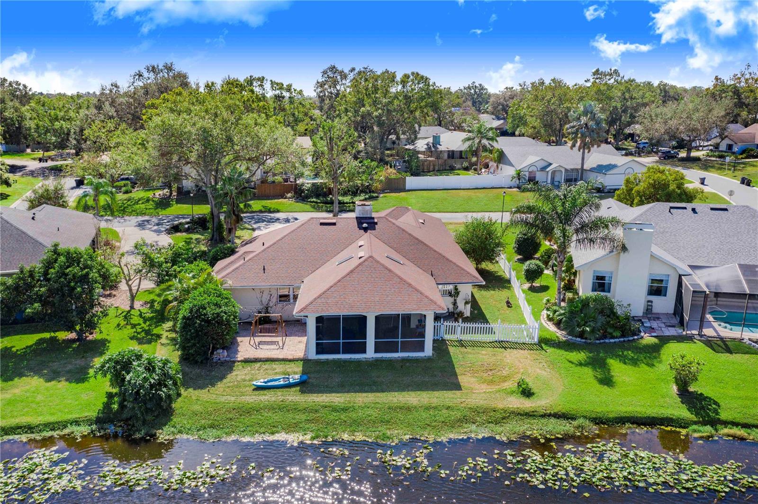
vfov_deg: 46.4
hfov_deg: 65.5
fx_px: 589
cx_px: 379
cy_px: 252
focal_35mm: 28
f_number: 5.6
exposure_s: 1/320
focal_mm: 10.26
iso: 100
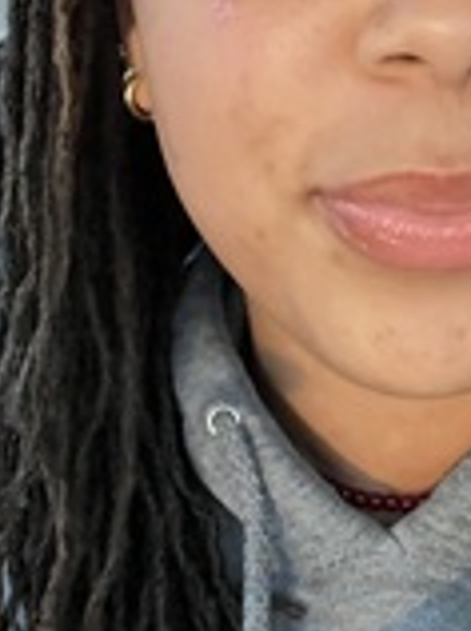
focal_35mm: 73
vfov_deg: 26.6
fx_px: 1328
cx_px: 417
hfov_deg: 19.8
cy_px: 232
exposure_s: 1/30
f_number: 2.2
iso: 500
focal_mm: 2.71
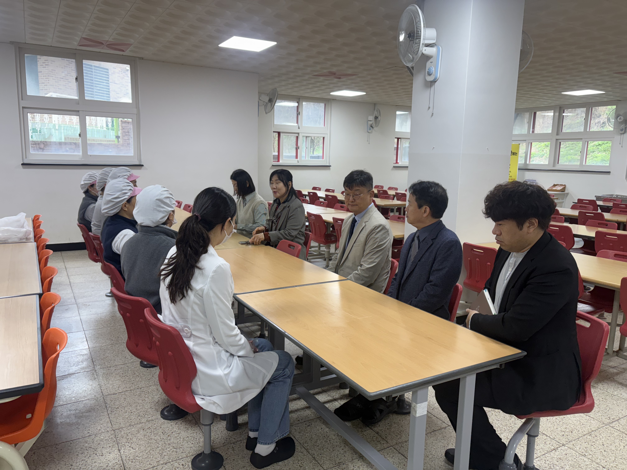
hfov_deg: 67.3
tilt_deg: -9.0
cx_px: 314
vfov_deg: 53.1
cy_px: 235
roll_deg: -1.7
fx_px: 471
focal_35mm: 26
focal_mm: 5.96
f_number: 1.6
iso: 100
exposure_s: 1/120
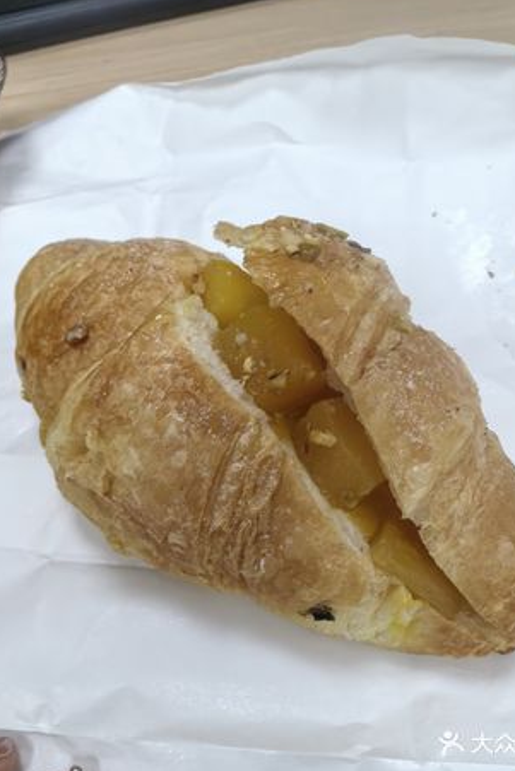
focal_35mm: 29
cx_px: 291
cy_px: 383
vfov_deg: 63.6
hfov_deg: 44.9
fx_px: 622
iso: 320
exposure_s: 1/100
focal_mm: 5.75
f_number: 4
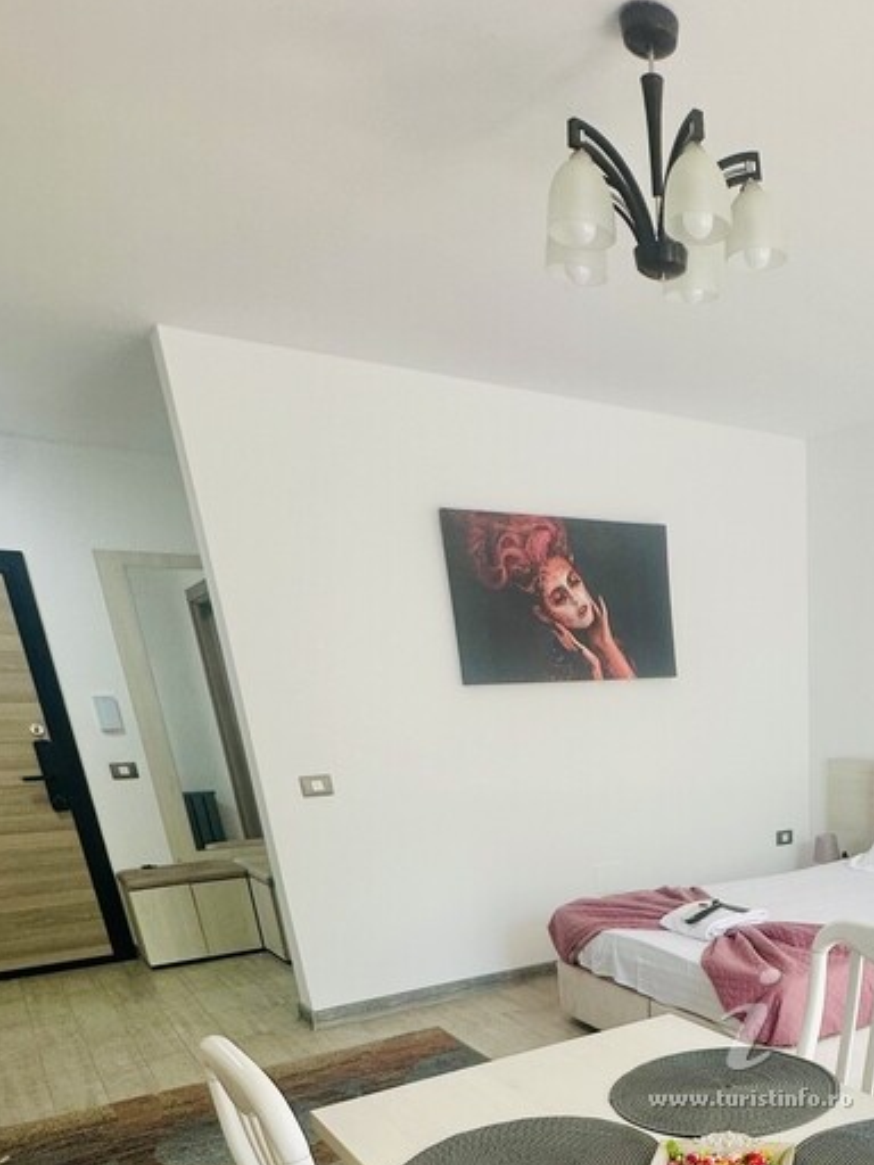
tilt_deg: -21.7
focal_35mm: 28
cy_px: 1067
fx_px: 943
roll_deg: +1.2
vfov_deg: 54.5
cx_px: 783
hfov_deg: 45.2
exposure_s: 1/99
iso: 64
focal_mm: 2.22
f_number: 2.2
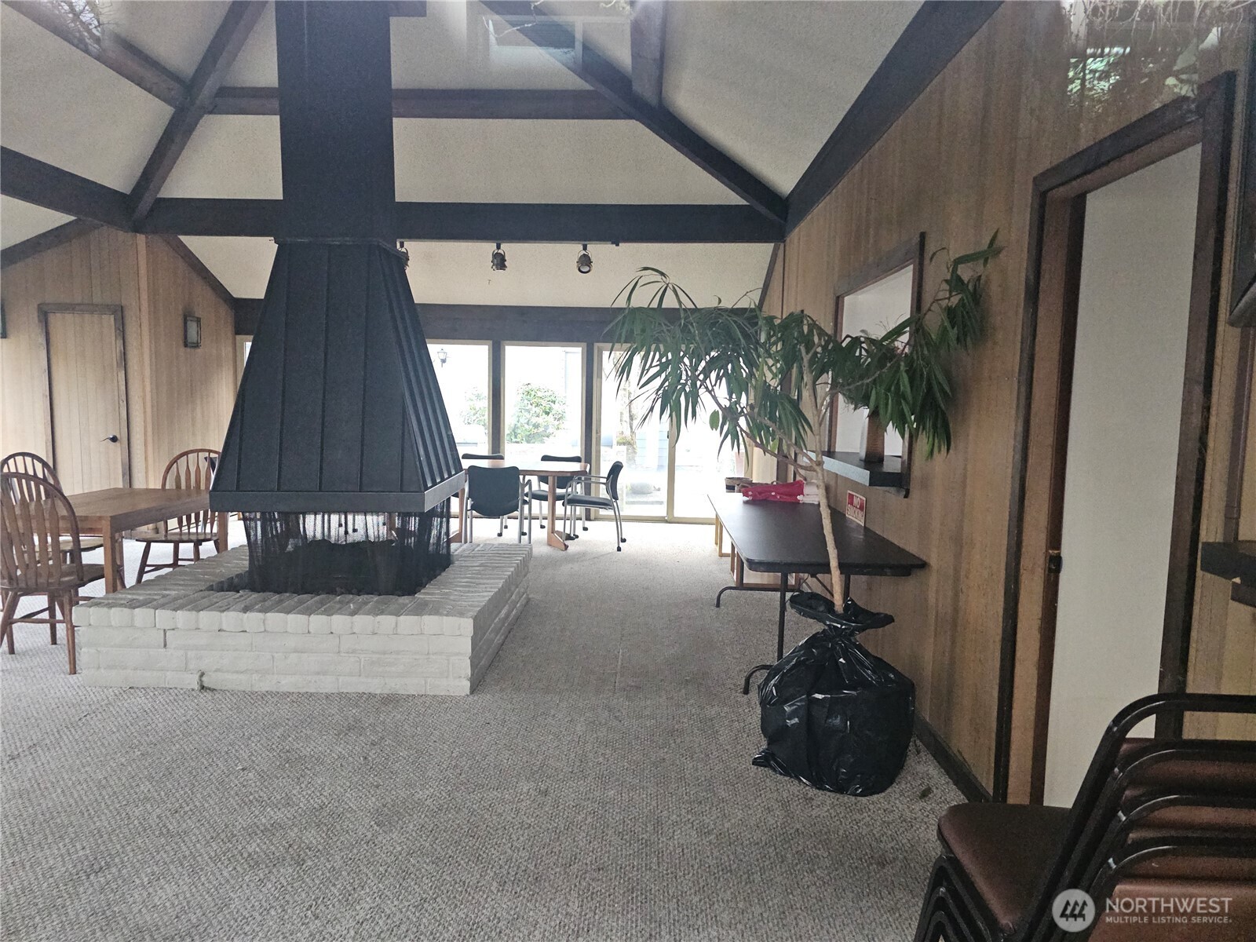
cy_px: 471
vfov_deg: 58.9
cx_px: 628
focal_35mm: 23
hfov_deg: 73.9
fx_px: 835
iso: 800
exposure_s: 1/120
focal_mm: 6.3
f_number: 1.7
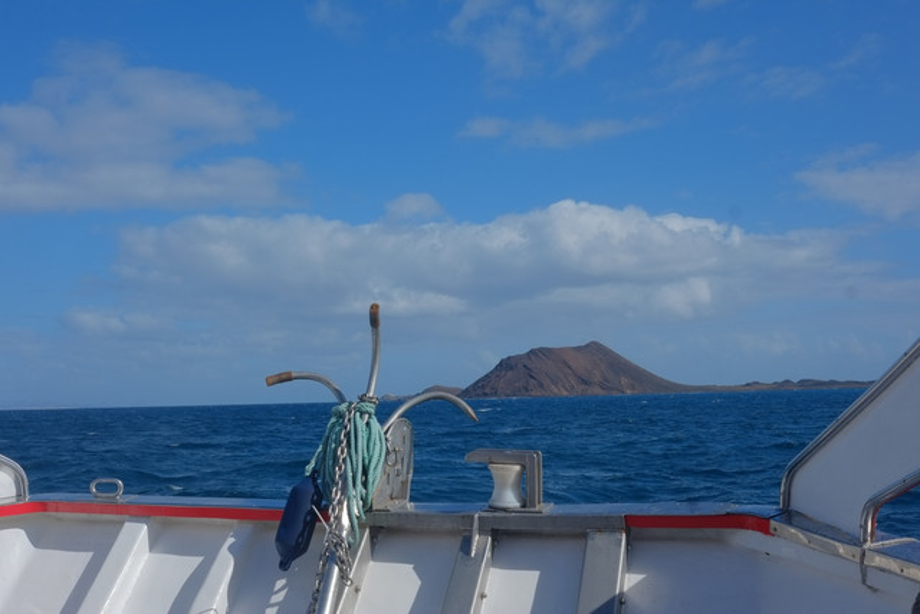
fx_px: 1048
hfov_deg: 47.4
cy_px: 307
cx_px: 460
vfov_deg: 32.6
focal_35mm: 41
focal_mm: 27
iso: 200
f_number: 13
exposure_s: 1/350
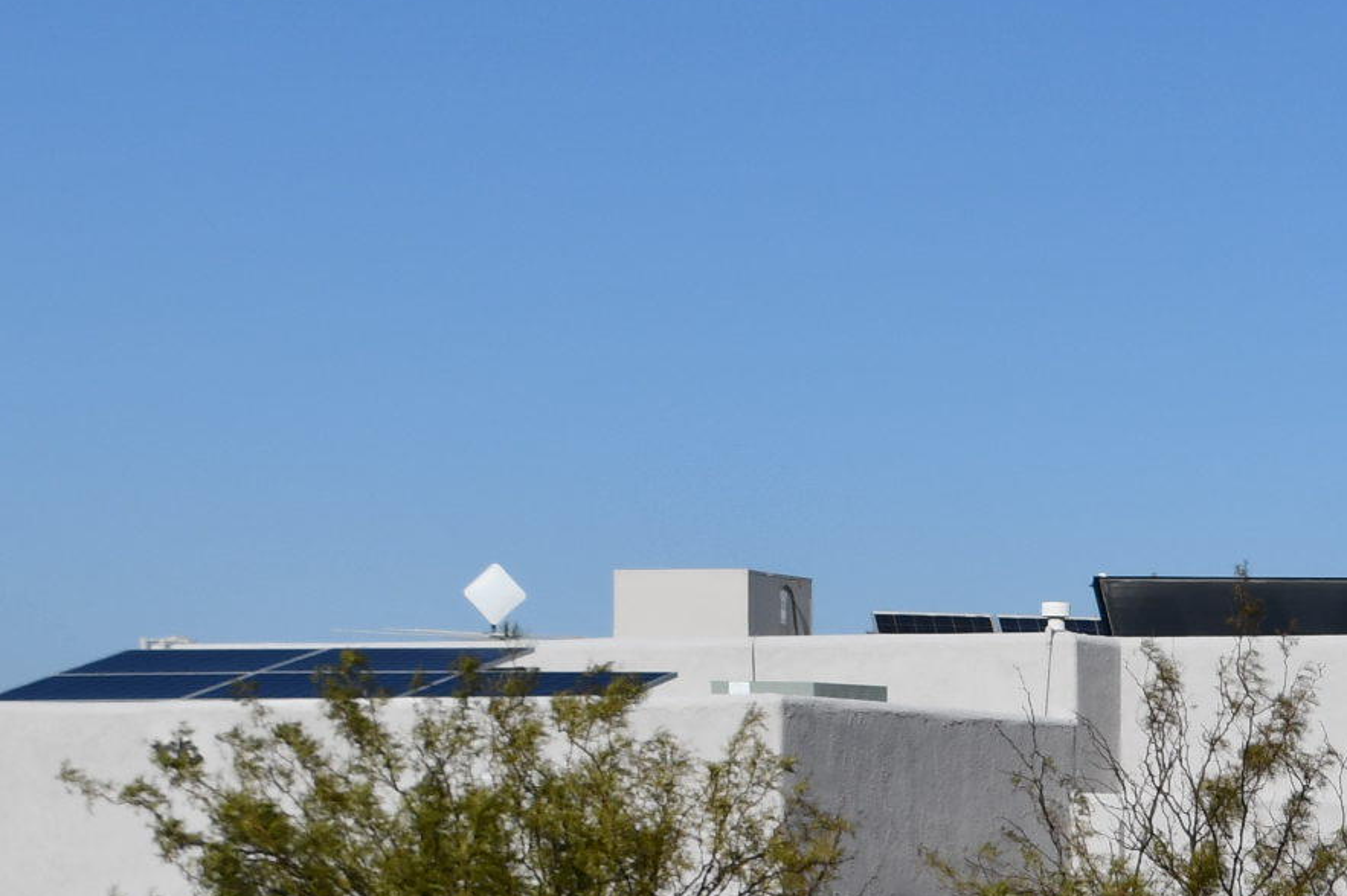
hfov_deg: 12.3
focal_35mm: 164
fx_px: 6134
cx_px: 1477
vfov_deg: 8.3
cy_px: 1099
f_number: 11
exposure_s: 1/500
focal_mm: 35
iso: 100
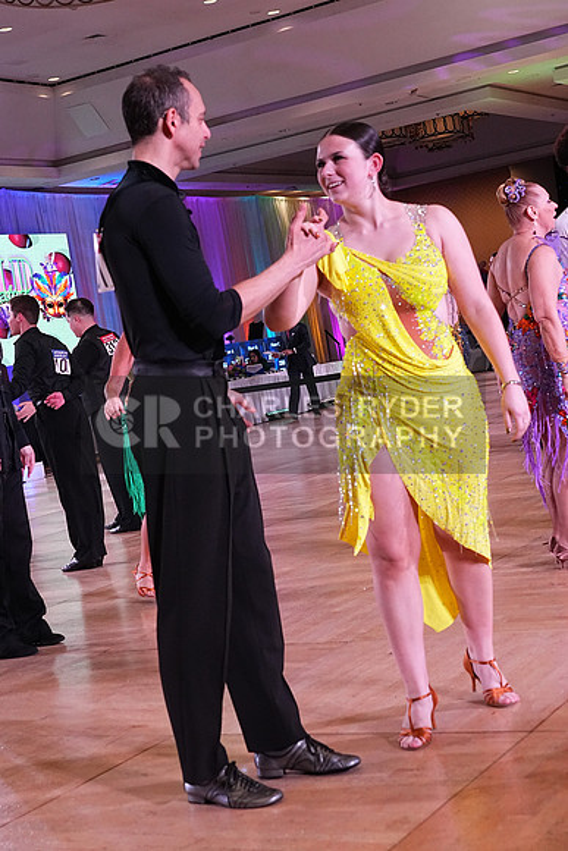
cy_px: 426
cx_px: 284
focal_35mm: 58
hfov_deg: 23.4
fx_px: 1372
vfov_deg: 34.5
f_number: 5.6
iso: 3200
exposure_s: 1/400
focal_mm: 39
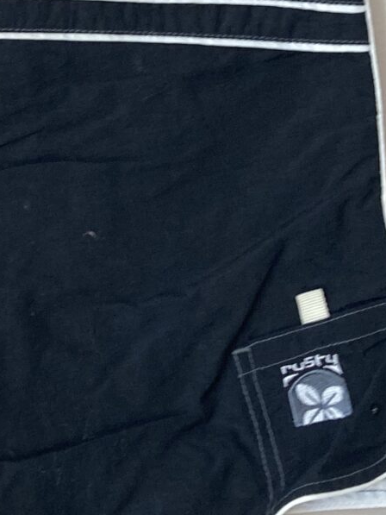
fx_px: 1427
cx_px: -108
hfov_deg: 14.8
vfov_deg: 20.3
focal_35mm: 96
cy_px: 129
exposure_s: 1/60
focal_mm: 3.99
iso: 100
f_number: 1.8
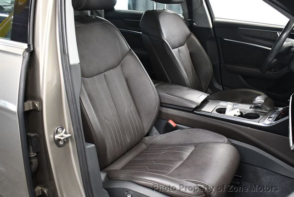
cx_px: 147
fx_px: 294
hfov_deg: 53.1
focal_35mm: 36
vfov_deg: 36.9
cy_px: 98
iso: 3200
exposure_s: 1/125
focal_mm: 18
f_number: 3.5
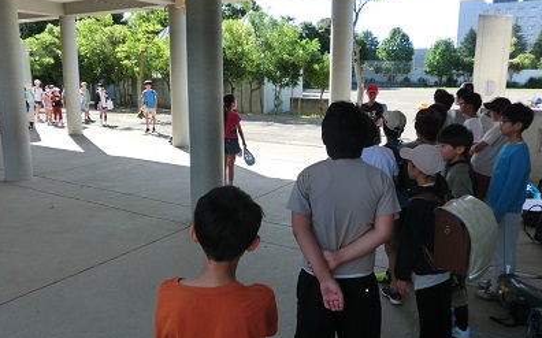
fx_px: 443
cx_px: 271
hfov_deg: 62.9
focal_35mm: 30
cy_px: 164
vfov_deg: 41.8
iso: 100
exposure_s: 1/500
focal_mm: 5
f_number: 3
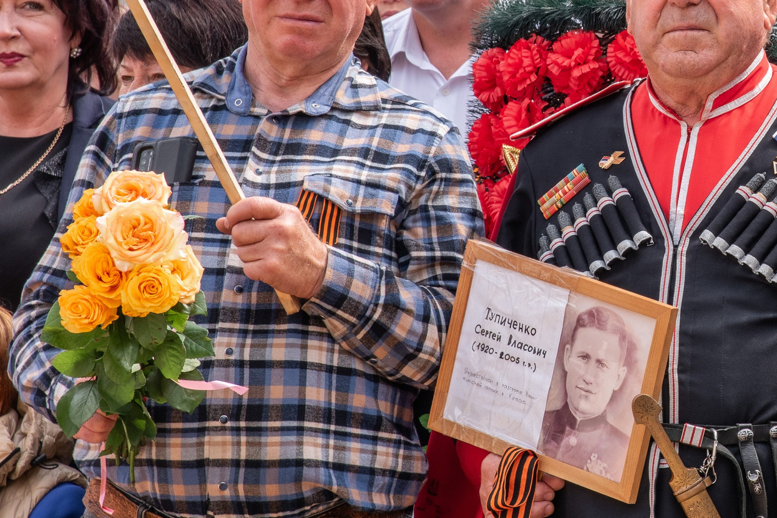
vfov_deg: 6.4
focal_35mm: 216
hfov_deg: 9.5
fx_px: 4662
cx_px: 780
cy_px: 128
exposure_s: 1/160
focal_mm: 105
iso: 320
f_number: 13
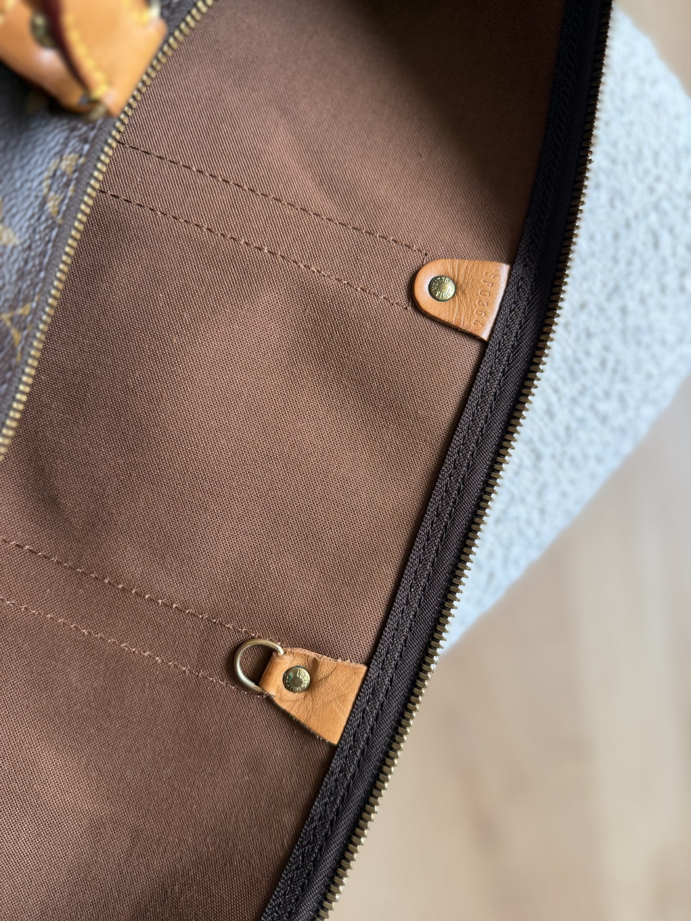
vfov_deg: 71.6
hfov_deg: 56.8
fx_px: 639
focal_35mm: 24
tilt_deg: -82.3
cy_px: 460
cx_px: 346
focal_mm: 6.76
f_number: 1.78
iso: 200
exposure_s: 1/87
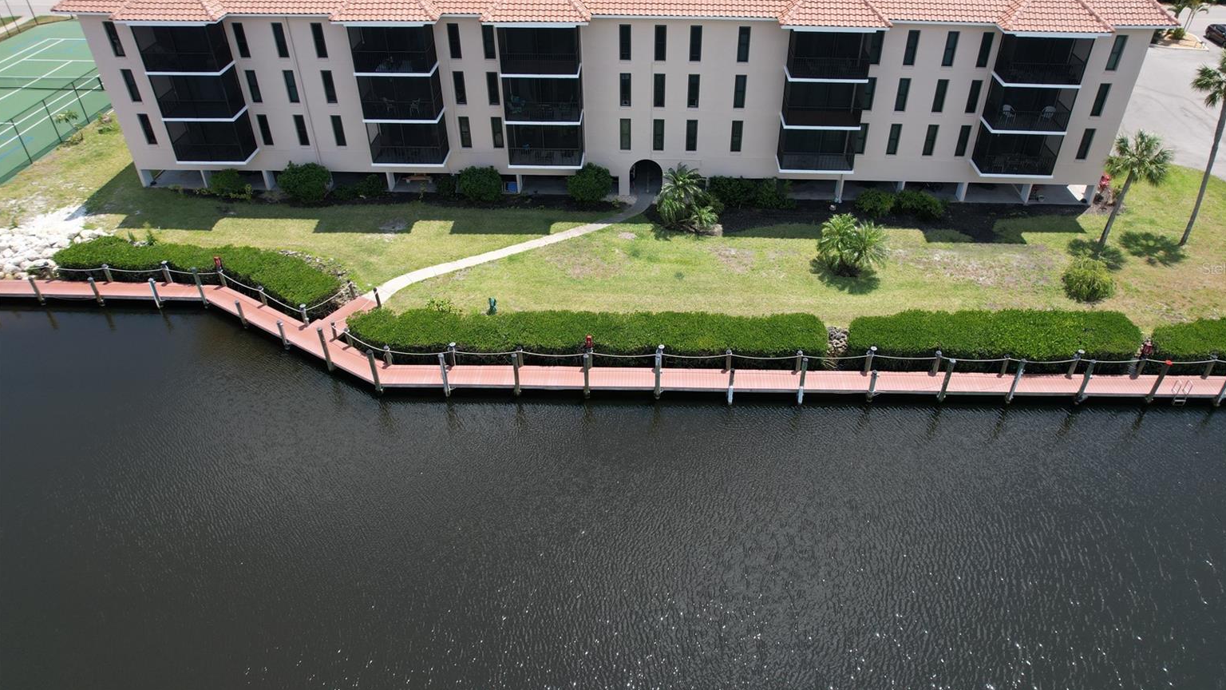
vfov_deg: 47.3
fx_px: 780
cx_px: 635
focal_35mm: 24
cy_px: 268
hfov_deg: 76.3
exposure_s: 1/1250
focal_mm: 8.38
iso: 100
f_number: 2.8
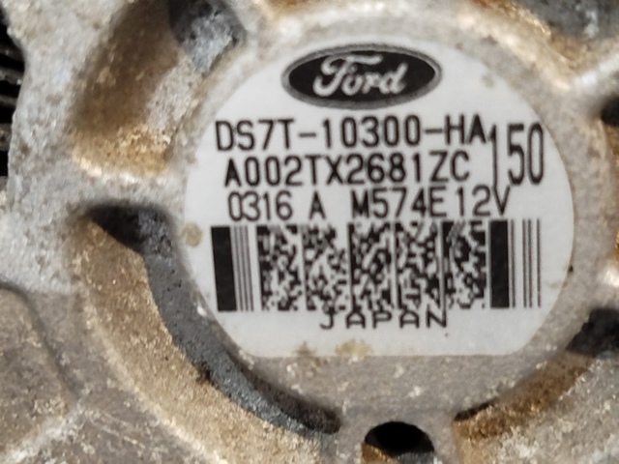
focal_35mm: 72
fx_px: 1287
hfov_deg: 27.0
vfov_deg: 20.4
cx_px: 310
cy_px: 232
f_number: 1.7
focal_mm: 5.31
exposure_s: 1/20
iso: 800
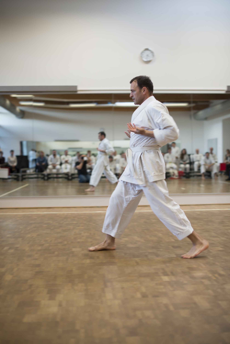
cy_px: 172
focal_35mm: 50
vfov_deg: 39.6
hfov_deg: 27.0
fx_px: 479
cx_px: 115
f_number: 2.2
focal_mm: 50
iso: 100
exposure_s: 1/50
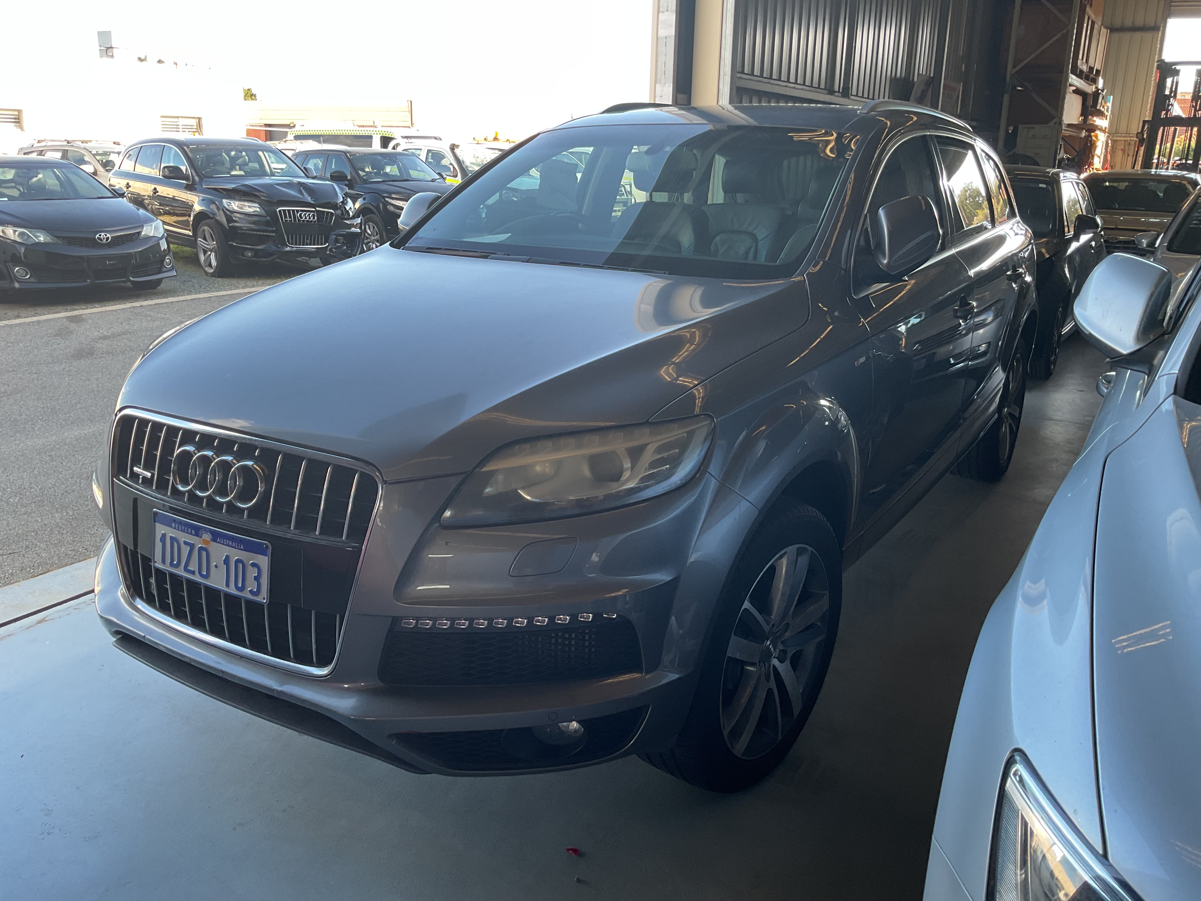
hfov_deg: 61.7
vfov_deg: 48.2
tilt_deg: -18.0
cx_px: 600
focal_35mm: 29
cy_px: 450
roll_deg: -3.2
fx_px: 1006
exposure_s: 1/120
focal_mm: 3
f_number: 1.8
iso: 32
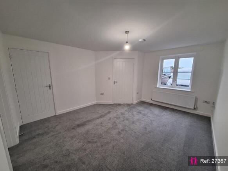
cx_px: 114
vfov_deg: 89.9
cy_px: 86
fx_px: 86
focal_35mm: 13
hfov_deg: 106.2
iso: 200
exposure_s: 1/33
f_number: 2.2
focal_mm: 1.74
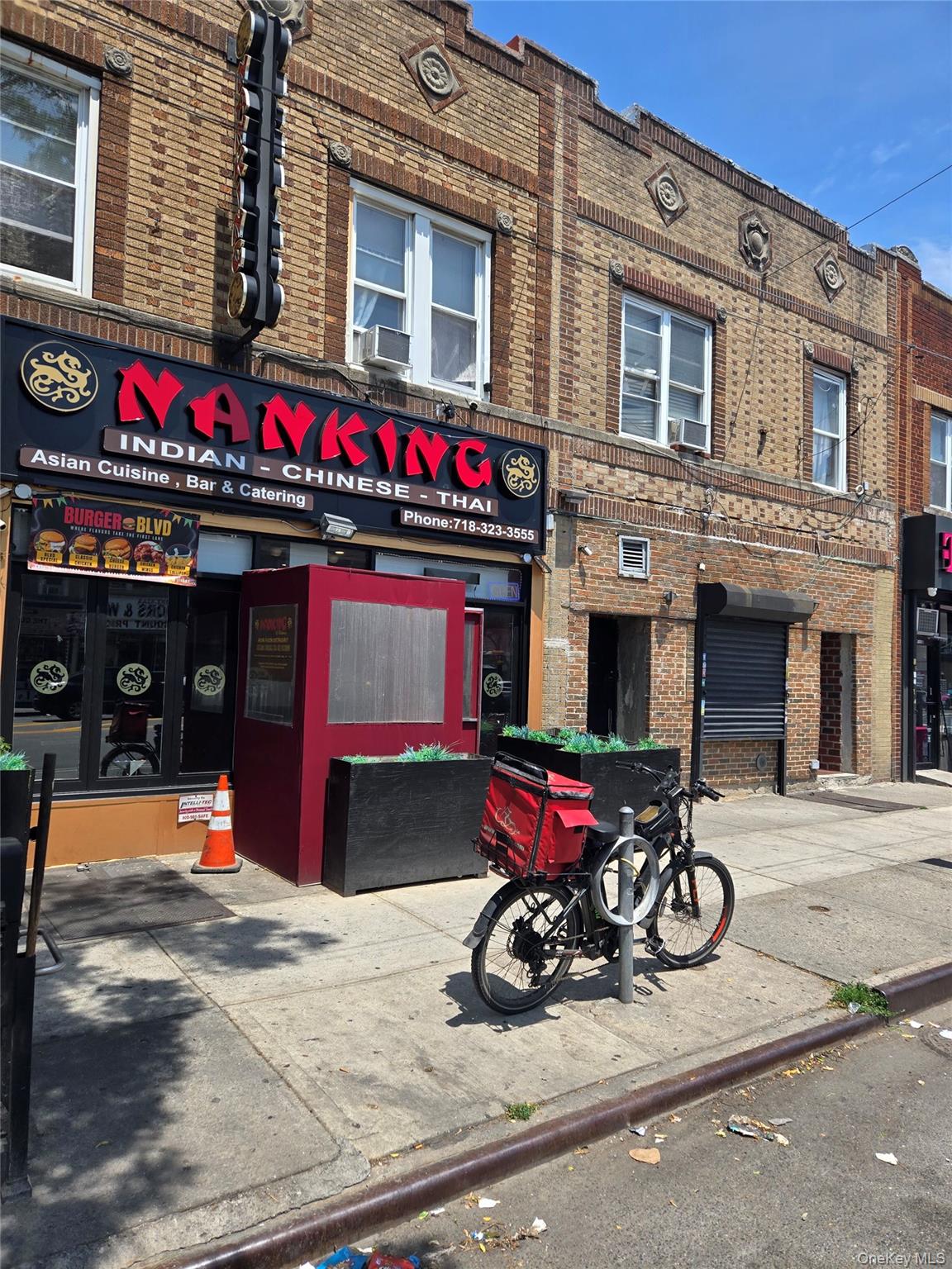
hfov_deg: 58.9
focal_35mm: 23
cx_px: 476
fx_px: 843
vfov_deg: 73.9
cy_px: 634
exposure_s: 1/2921
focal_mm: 5.4
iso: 50
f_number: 1.8
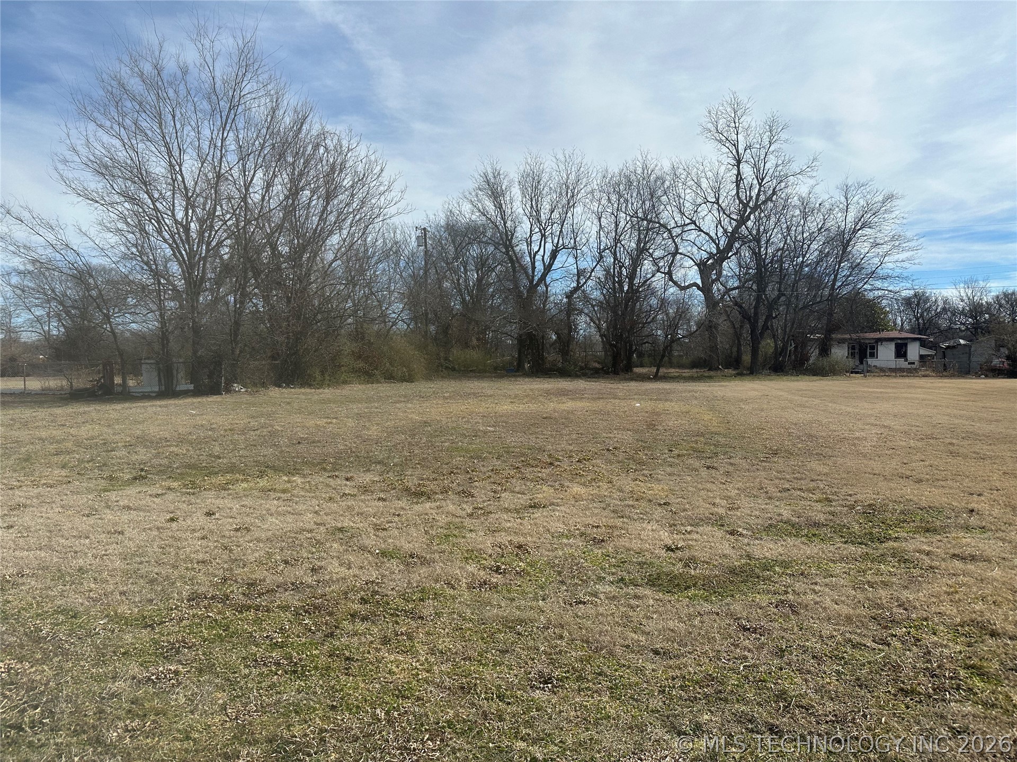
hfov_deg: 71.6
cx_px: 508
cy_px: 381
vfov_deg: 56.8
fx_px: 705
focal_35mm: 24
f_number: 1.78
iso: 80
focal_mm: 6.86
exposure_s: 1/5525
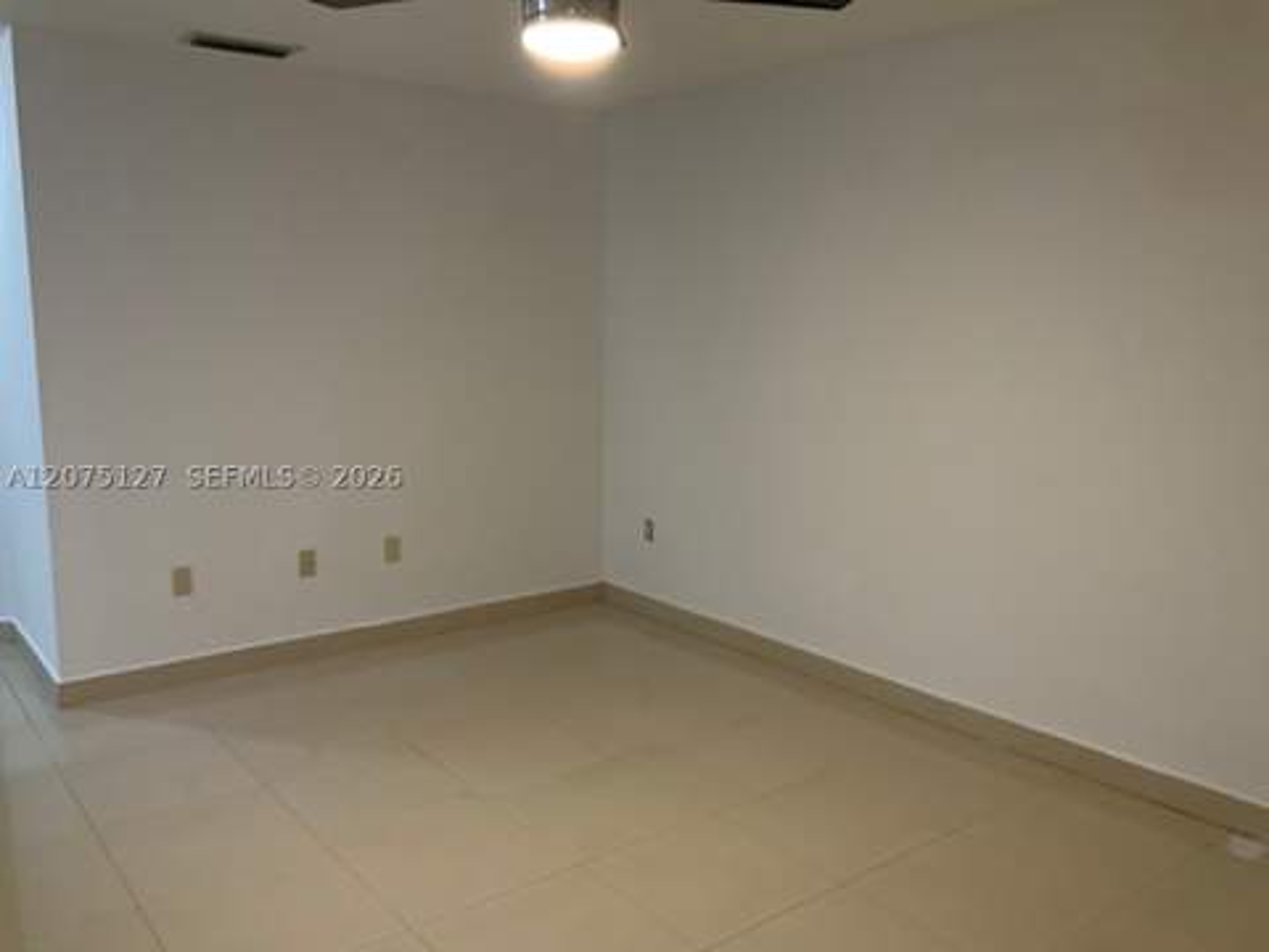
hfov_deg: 61.7
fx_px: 1063
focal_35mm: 29
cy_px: 476
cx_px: 634
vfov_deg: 48.2
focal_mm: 3
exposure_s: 1/60
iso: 100
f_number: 1.8
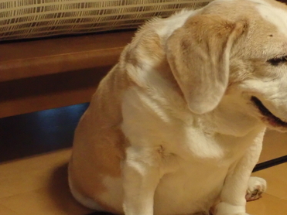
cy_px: 121
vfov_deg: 12.0
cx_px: 237
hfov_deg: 15.9
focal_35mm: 123
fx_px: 1019
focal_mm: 10.29
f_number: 3.5
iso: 1000
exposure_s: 1/13
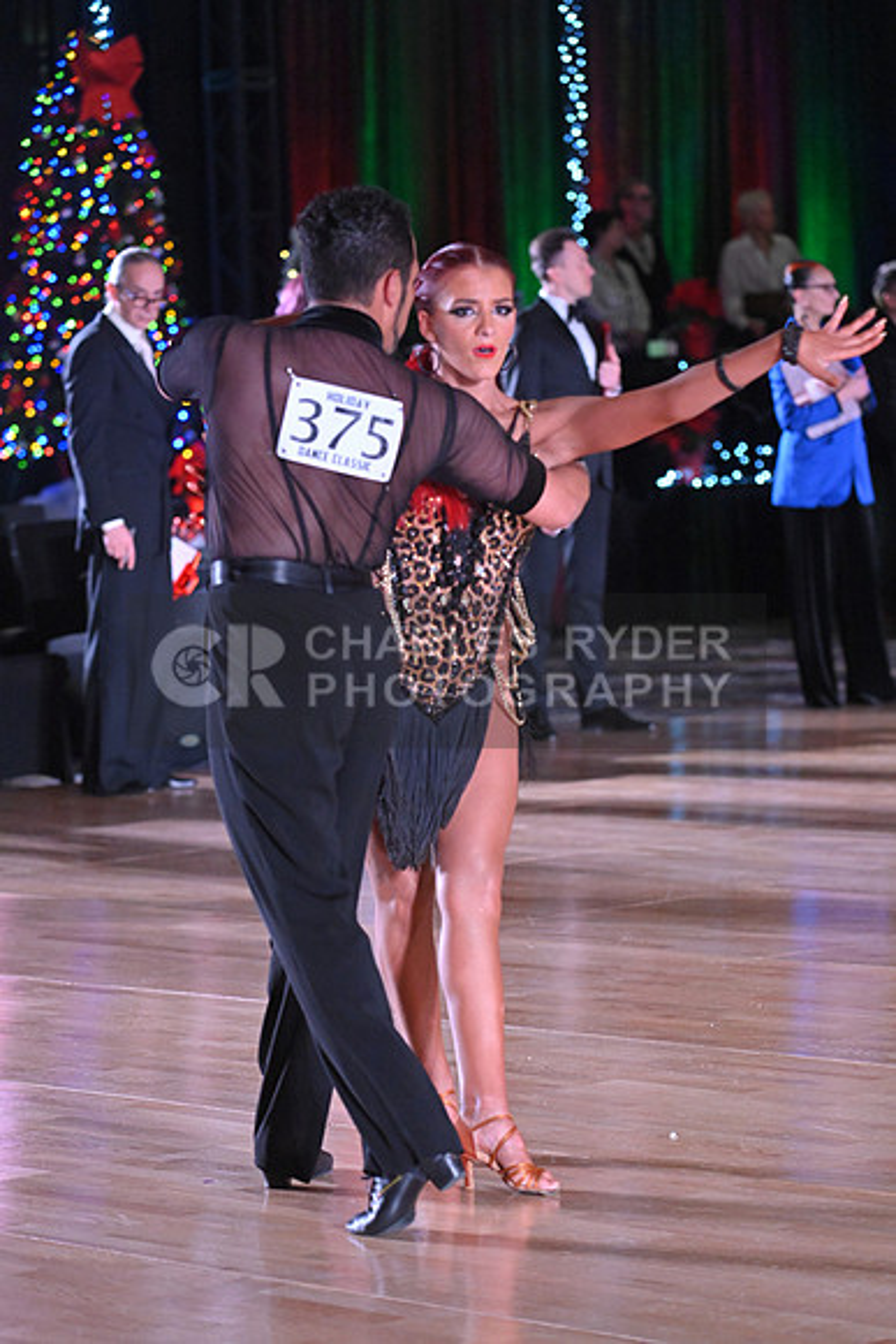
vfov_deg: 15.2
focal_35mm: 135
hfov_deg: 10.2
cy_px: 672
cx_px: 448
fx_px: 5037
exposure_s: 1/400
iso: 5000
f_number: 4.5
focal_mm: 135
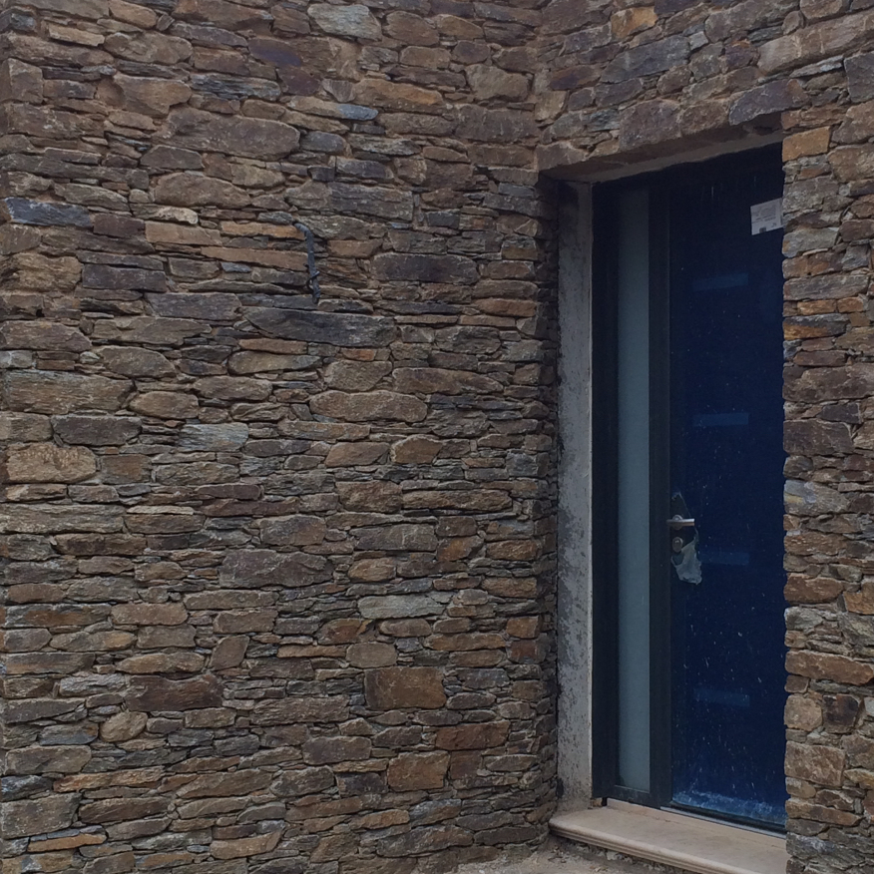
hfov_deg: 27.6
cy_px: 414
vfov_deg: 27.7
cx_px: 548
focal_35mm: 62
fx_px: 1771
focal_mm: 4.12
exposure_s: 1/217
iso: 32
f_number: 2.2
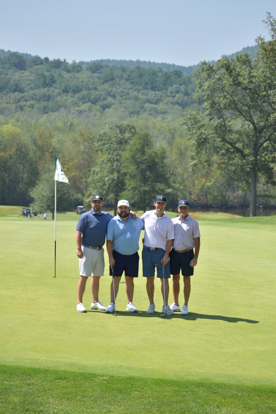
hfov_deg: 9.3
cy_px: 207
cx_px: 138
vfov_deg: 14.0
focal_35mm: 147
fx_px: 1690
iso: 200
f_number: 5.6
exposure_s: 1/1250
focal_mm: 98
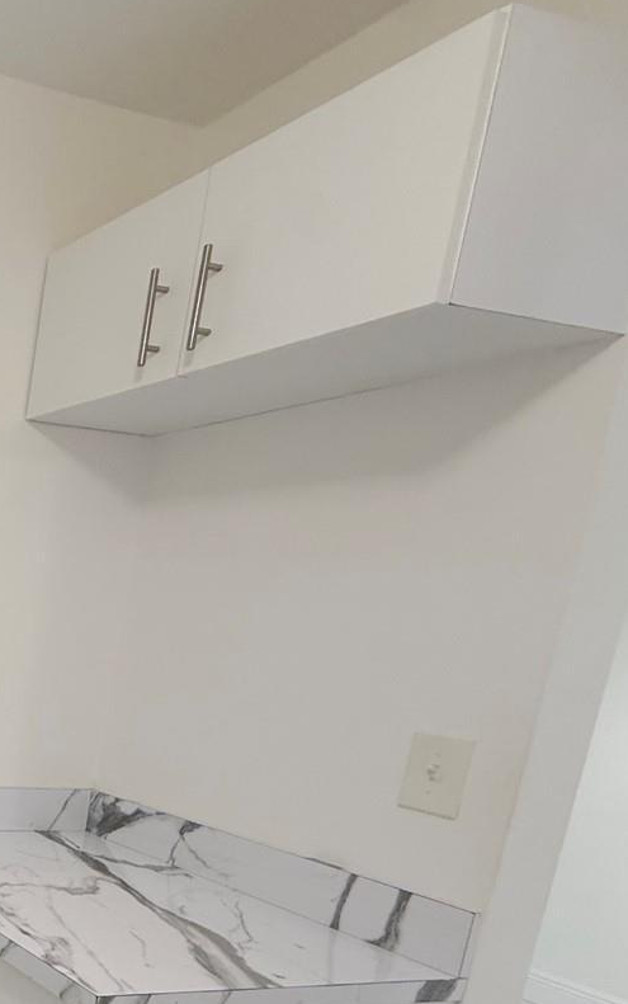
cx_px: -360
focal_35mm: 30
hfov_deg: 26.6
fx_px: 821
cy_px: 725
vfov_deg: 60.2
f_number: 2.2
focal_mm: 2.22
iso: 200
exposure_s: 1/120
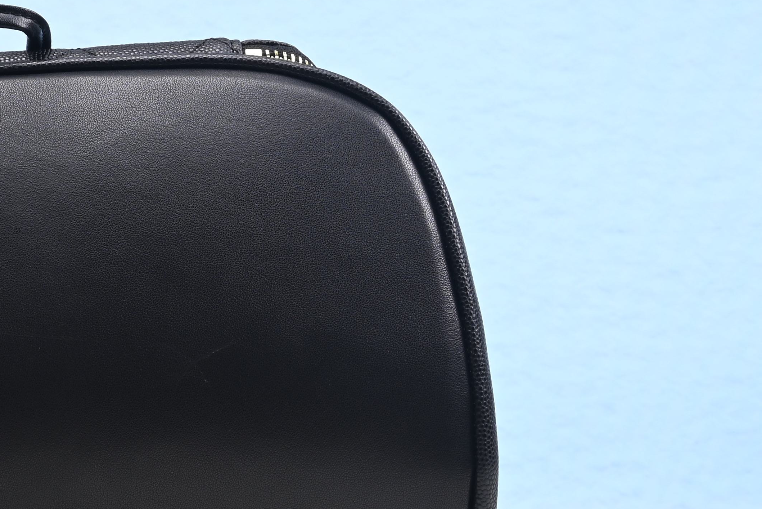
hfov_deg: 18.9
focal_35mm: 108
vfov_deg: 12.7
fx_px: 2287
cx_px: 281
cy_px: 200
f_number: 16
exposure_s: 1/2
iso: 100
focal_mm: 38
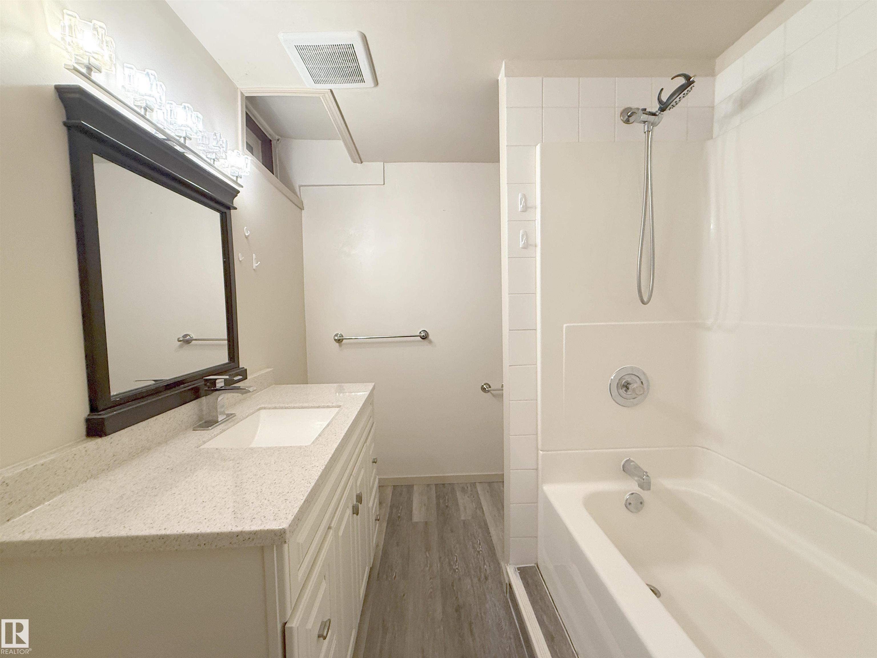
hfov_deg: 102.1
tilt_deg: -3.5
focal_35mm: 14
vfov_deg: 85.7
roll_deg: +1.2
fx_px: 355
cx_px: 438
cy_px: 329
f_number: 2.2
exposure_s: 1/60
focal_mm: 2.22
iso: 400
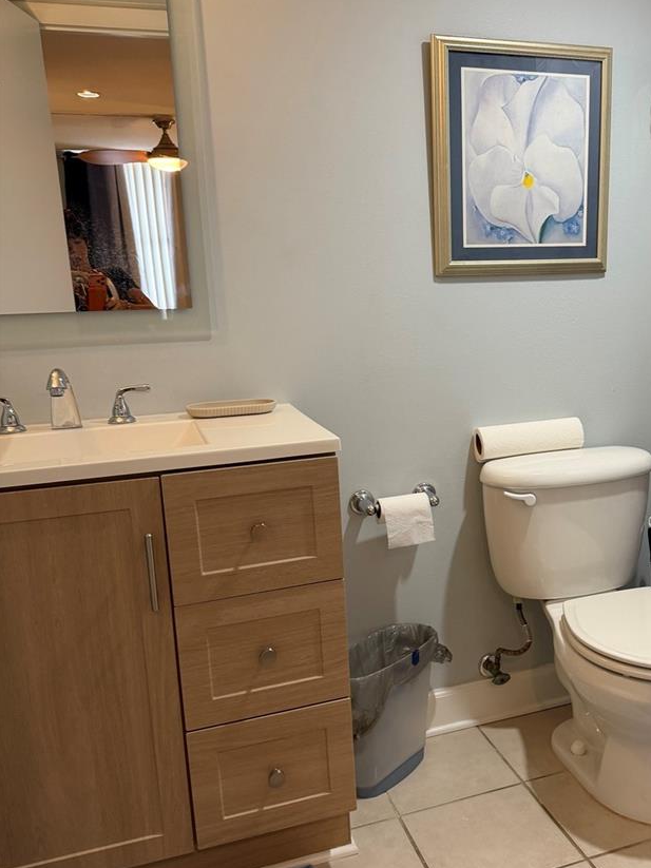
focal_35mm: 35
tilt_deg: -13.1
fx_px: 878
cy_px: 458
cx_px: 472
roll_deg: +1.8
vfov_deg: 52.6
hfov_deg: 39.8
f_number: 1.78
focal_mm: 6.76
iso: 160
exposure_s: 1/60
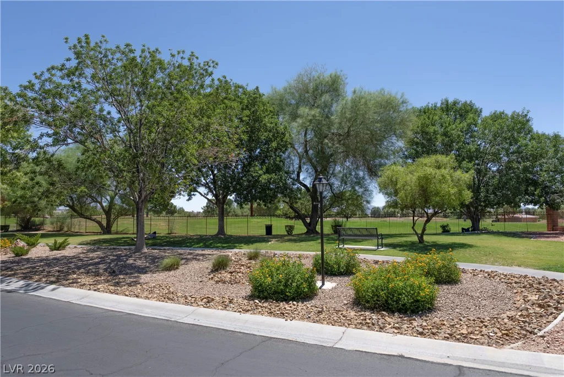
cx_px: 282
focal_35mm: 24
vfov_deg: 53.1
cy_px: 188
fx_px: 376
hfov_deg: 73.7
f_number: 6.3
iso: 800
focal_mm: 24
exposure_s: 1/2500
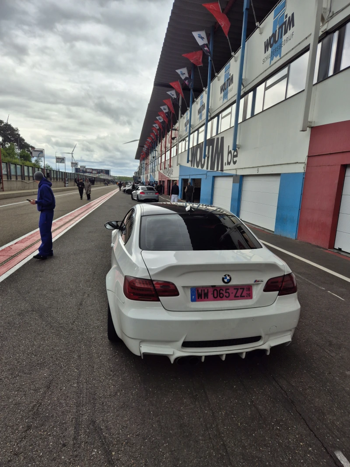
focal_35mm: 23
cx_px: 175
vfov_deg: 73.9
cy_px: 234
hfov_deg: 58.9
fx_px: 310
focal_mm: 5.4
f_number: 1.8
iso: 25
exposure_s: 1/2152
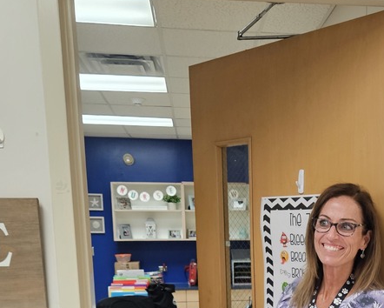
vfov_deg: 27.4
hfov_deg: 35.0
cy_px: 314
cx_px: 299
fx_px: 591
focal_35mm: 52
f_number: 1.8
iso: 320
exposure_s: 1/120
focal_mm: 5.4
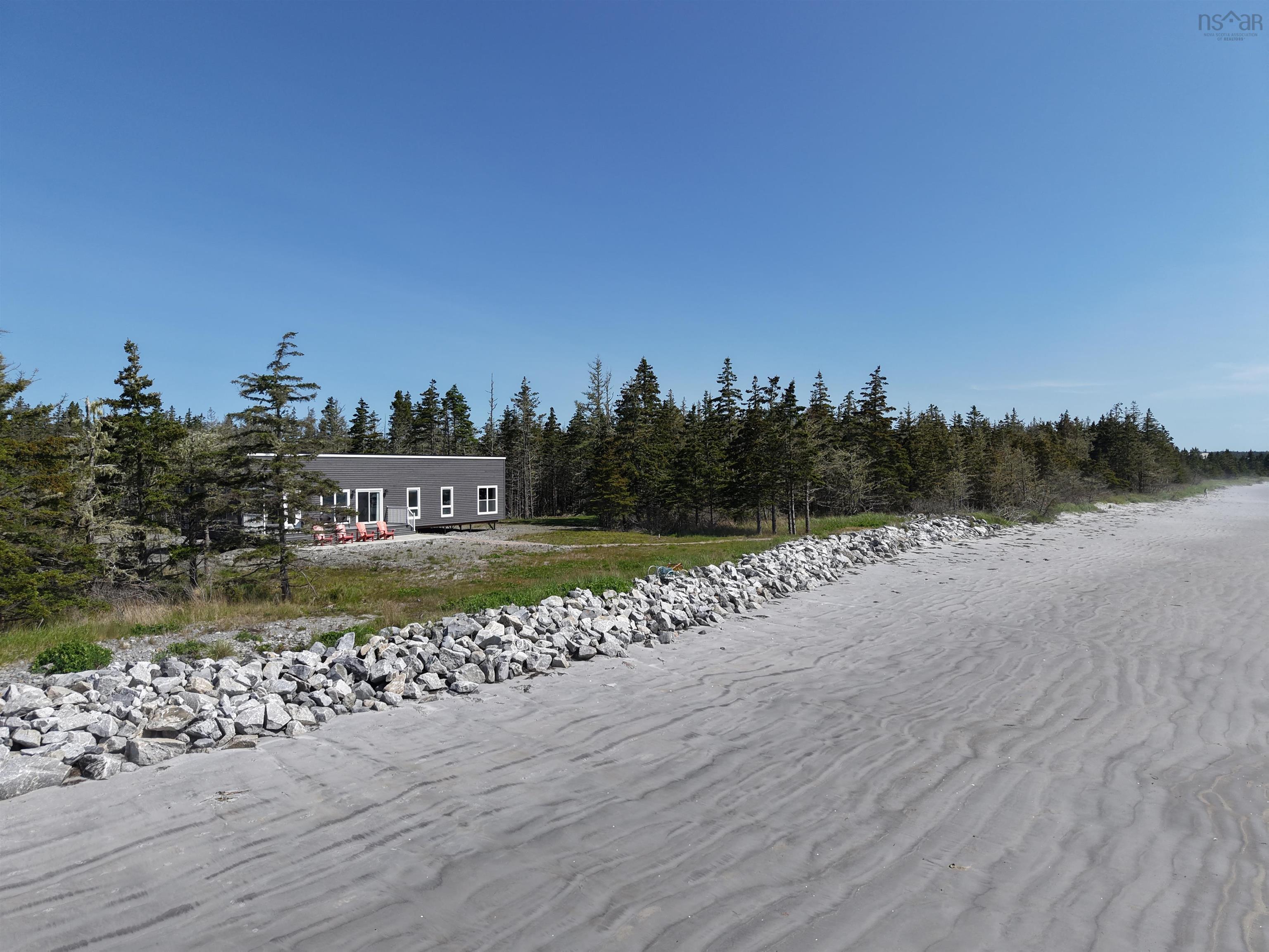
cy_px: 476
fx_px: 880
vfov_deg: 56.8
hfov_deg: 71.6
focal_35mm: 24
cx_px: 634
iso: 110
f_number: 1.8
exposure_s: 1/4000
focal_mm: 8.67
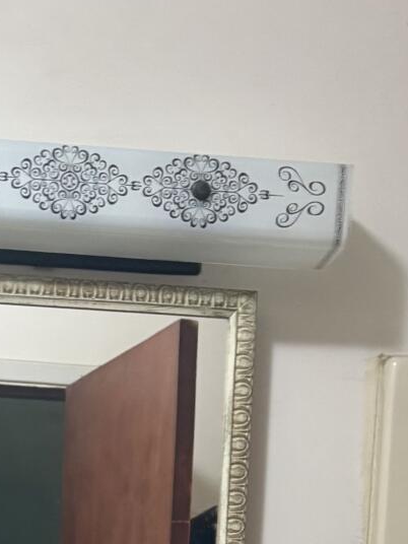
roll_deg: -2.1
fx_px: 1524
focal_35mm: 97
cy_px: 942
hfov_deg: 15.1
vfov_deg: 17.1
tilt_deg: -7.1
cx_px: 40
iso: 250
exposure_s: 1/60
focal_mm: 5.96
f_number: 1.6
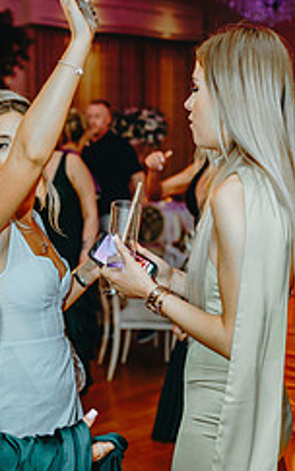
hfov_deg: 19.6
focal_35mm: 66
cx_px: 66
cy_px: 298
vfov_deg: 30.9
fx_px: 848
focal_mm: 35
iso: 1250
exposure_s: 1/250
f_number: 2
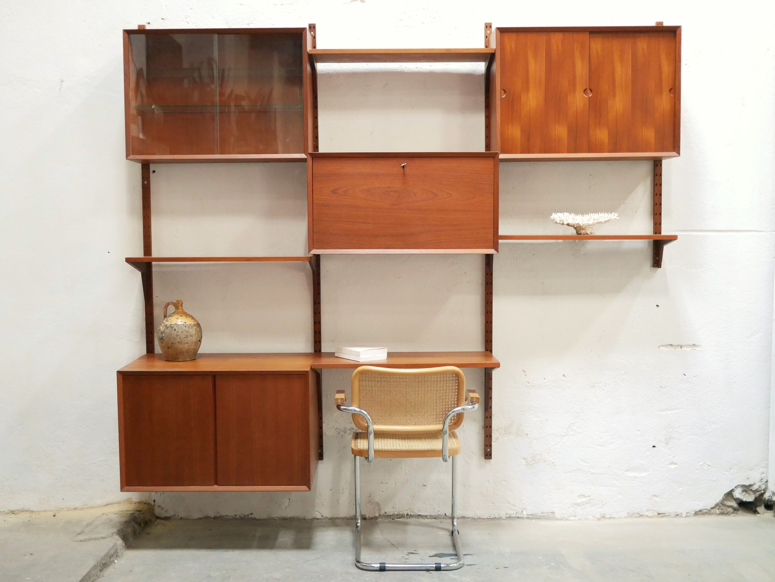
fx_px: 896
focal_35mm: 40
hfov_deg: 46.8
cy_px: 291
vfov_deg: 36.0
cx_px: 388
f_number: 1.7
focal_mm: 20
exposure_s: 1/60
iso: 3200
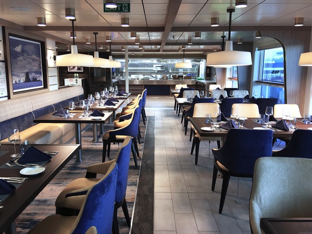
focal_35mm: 29
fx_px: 261
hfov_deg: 61.7
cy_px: 117
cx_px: 156
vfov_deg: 48.2
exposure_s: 1/17
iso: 40
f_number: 2.2
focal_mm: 4.15
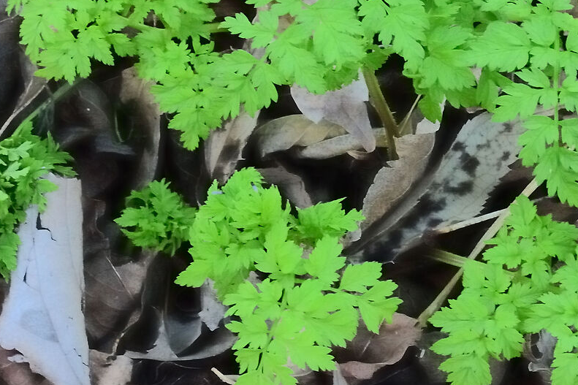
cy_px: 43
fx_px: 2921
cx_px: 427
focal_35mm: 182
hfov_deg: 11.3
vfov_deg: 7.5
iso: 1400
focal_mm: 40
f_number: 10
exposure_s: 1/80
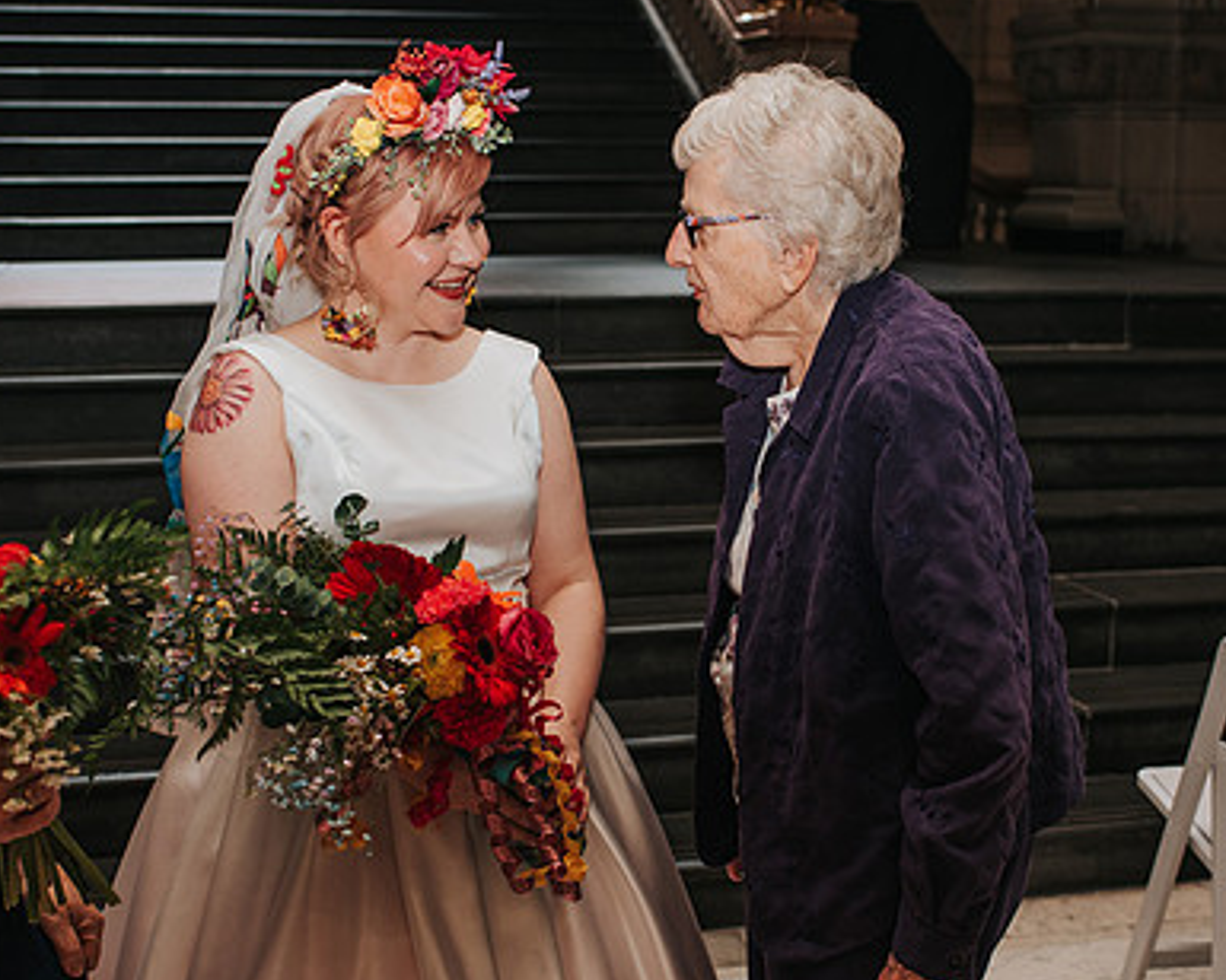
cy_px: 539
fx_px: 1996
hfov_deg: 34.1
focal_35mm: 55
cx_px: 673
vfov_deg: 27.6
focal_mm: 35
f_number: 4
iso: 1000
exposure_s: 1/160
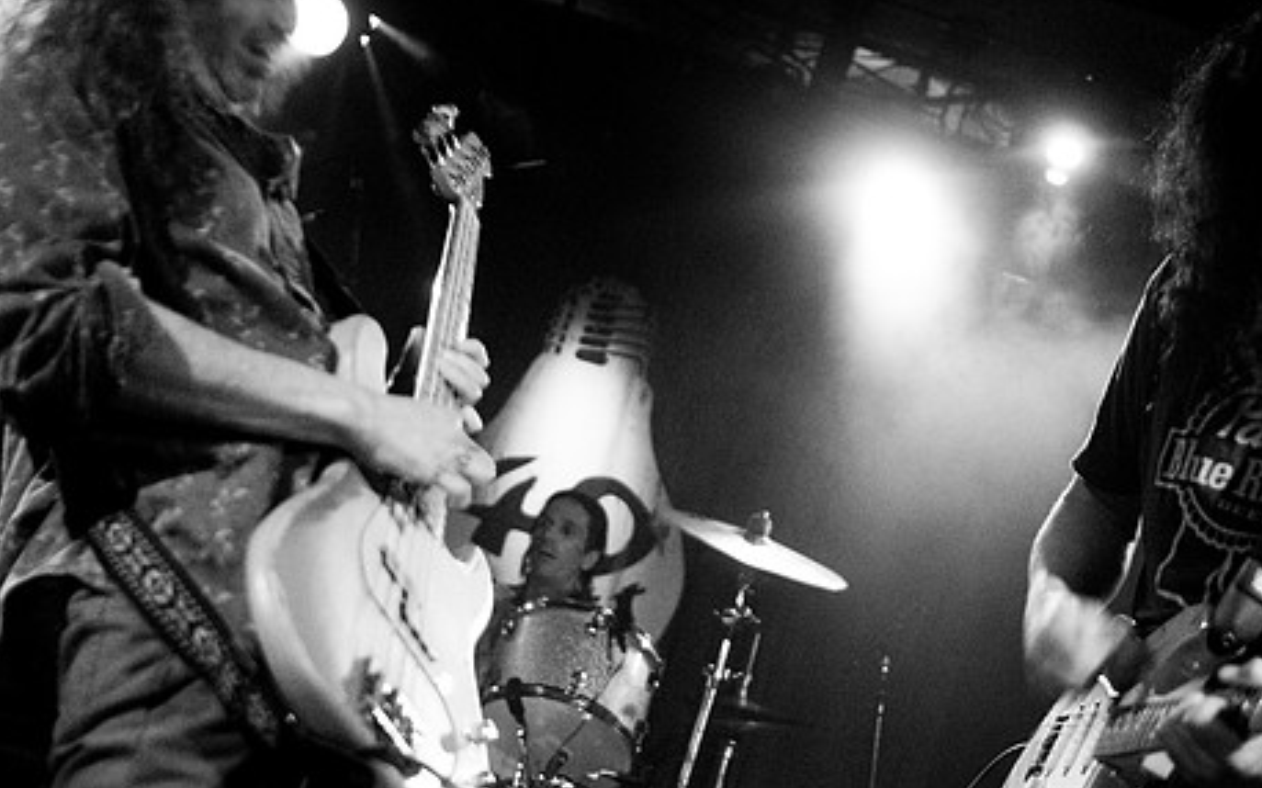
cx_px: 788
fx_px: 1994
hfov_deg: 34.9
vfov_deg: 22.3
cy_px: 420
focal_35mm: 58
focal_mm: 30
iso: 1250
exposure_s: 1/60
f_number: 1.8
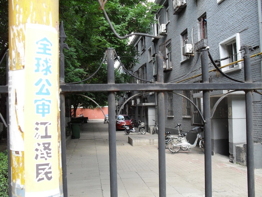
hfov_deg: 52.6
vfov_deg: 40.7
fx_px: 265
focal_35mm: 35
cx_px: 131
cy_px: 98
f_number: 3.2
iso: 100
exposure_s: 1/125
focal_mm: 6.3
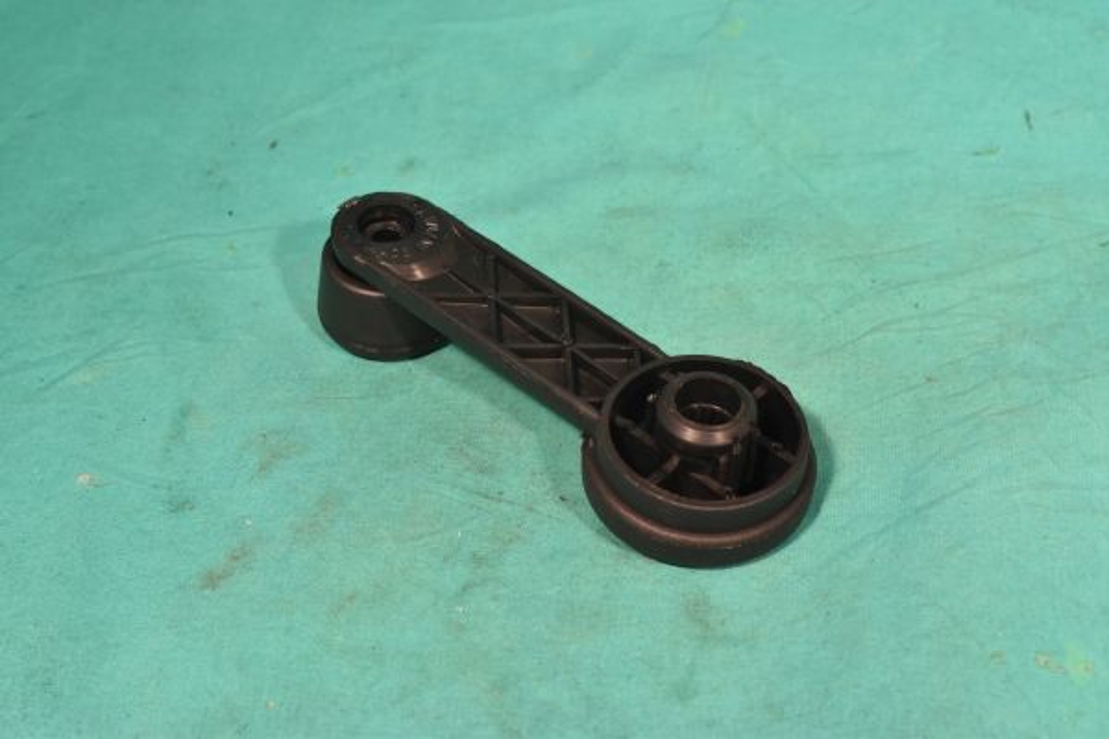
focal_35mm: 69
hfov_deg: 29.2
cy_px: 370
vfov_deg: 19.7
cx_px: 554
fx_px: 2125
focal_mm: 46
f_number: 13
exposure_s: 1/80
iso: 1400
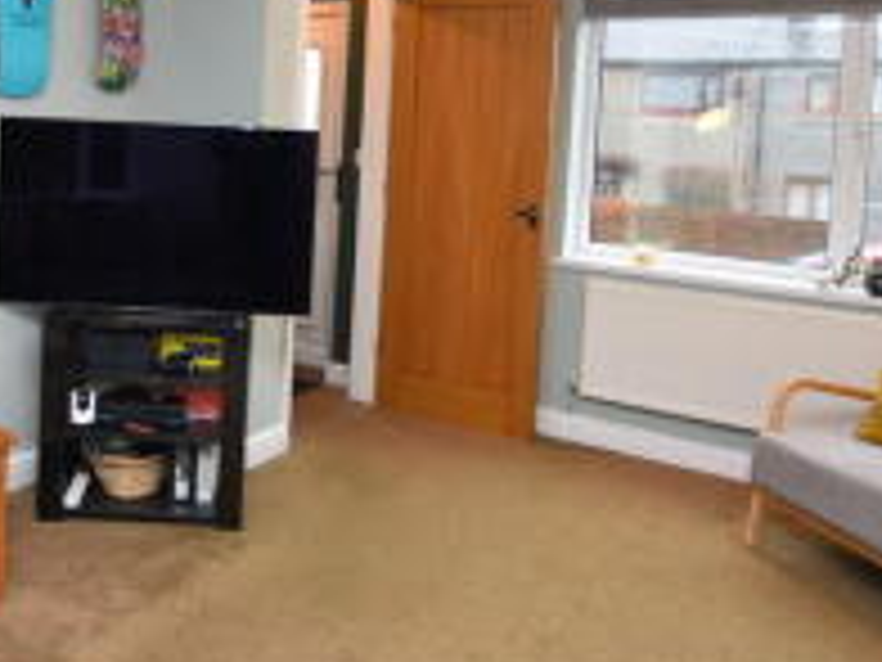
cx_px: 238
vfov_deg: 39.3
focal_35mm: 35
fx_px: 892
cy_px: 142
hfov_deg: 50.8
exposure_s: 1/60
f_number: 4
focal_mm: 10
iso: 450
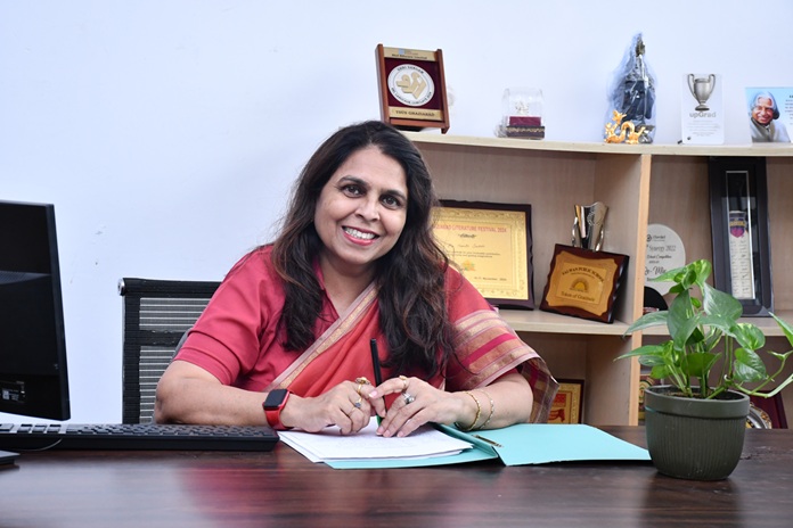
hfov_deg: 24.2
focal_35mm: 84
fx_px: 1850
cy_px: 264
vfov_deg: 16.3
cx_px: 396
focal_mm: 56
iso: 1600
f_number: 6.3
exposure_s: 1/200
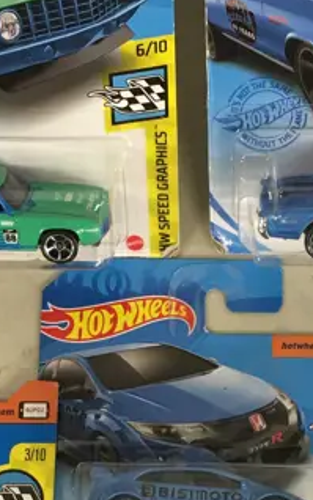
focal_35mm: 99
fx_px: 1350
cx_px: 222
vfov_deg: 20.6
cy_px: 443
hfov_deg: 13.2
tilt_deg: -77.9
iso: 50
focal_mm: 4.15
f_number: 2.2
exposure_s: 1/17
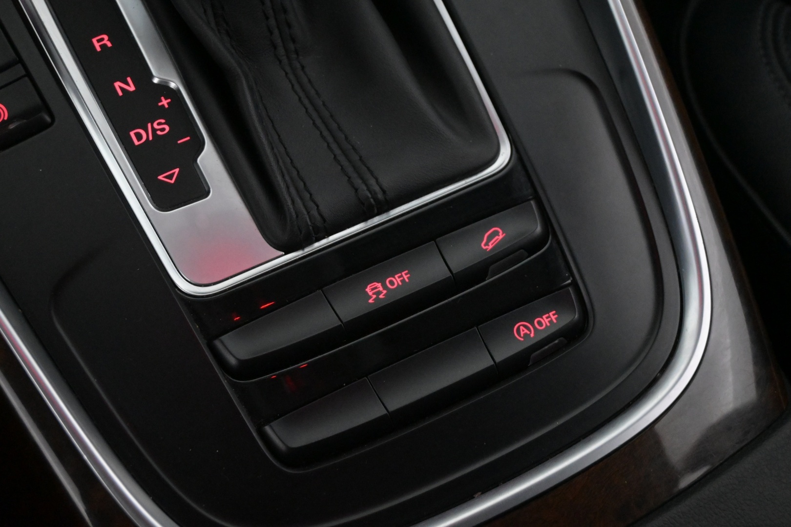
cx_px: 396
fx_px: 1351
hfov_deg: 32.6
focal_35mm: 62
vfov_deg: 22.1
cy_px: 264
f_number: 5.6
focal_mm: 41
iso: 6400
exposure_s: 1/60
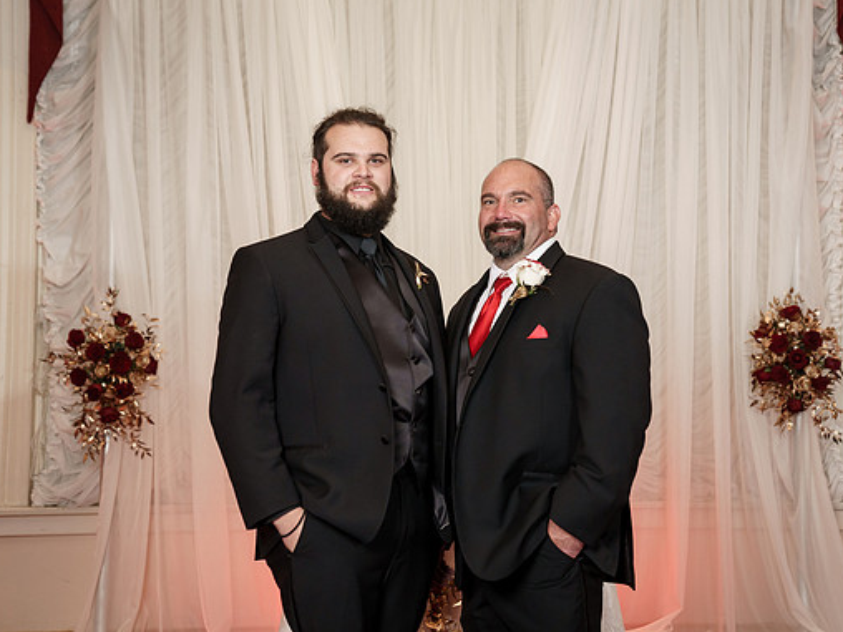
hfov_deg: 32.7
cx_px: 462
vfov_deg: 24.8
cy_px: 316
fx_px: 1437
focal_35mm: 59
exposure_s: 1/160
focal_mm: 53
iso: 2000
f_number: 4
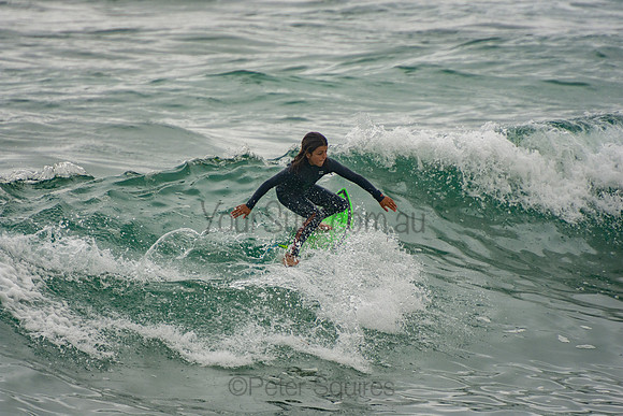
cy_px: 208
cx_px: 312
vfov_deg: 2.3
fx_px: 10385
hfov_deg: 3.4
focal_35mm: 600
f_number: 5.6
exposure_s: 1/1250
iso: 280
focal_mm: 400
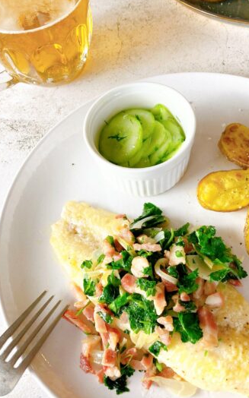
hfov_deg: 37.1
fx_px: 370
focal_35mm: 34
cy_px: 221
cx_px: 148
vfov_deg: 56.6
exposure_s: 1/50
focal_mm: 3.99
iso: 100
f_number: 1.8
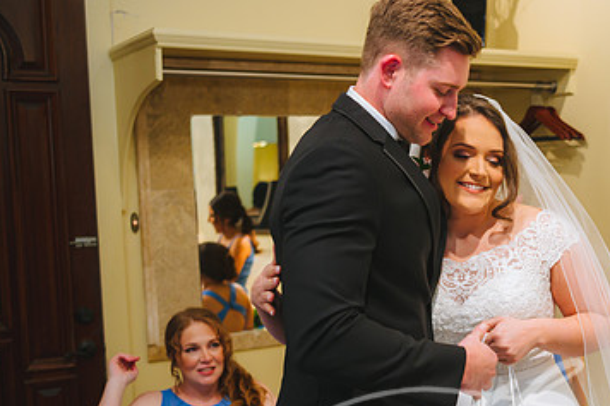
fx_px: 965
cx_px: 485
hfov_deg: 34.1
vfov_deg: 23.7
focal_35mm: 57
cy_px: 262
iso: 1600
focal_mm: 35
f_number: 2.8
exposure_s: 1/160
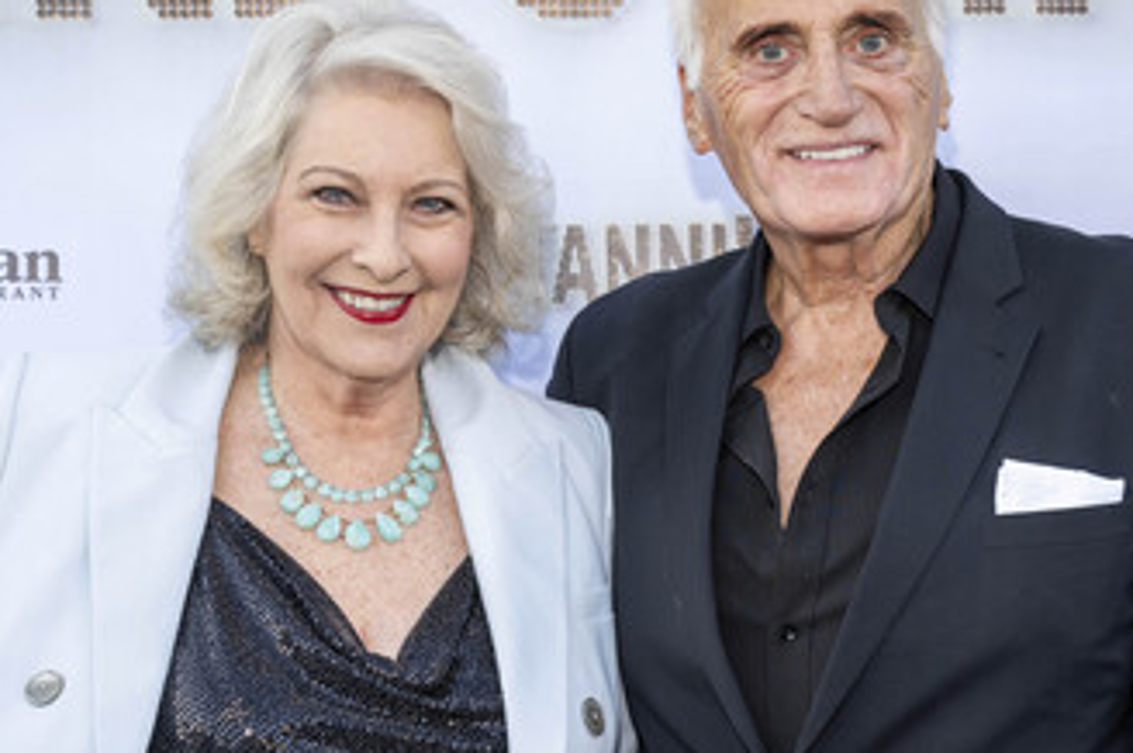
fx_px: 2075
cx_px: 582
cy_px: 373
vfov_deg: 20.6
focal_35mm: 66
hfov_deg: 30.5
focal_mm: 48
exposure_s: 1/160
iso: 400
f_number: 6.3
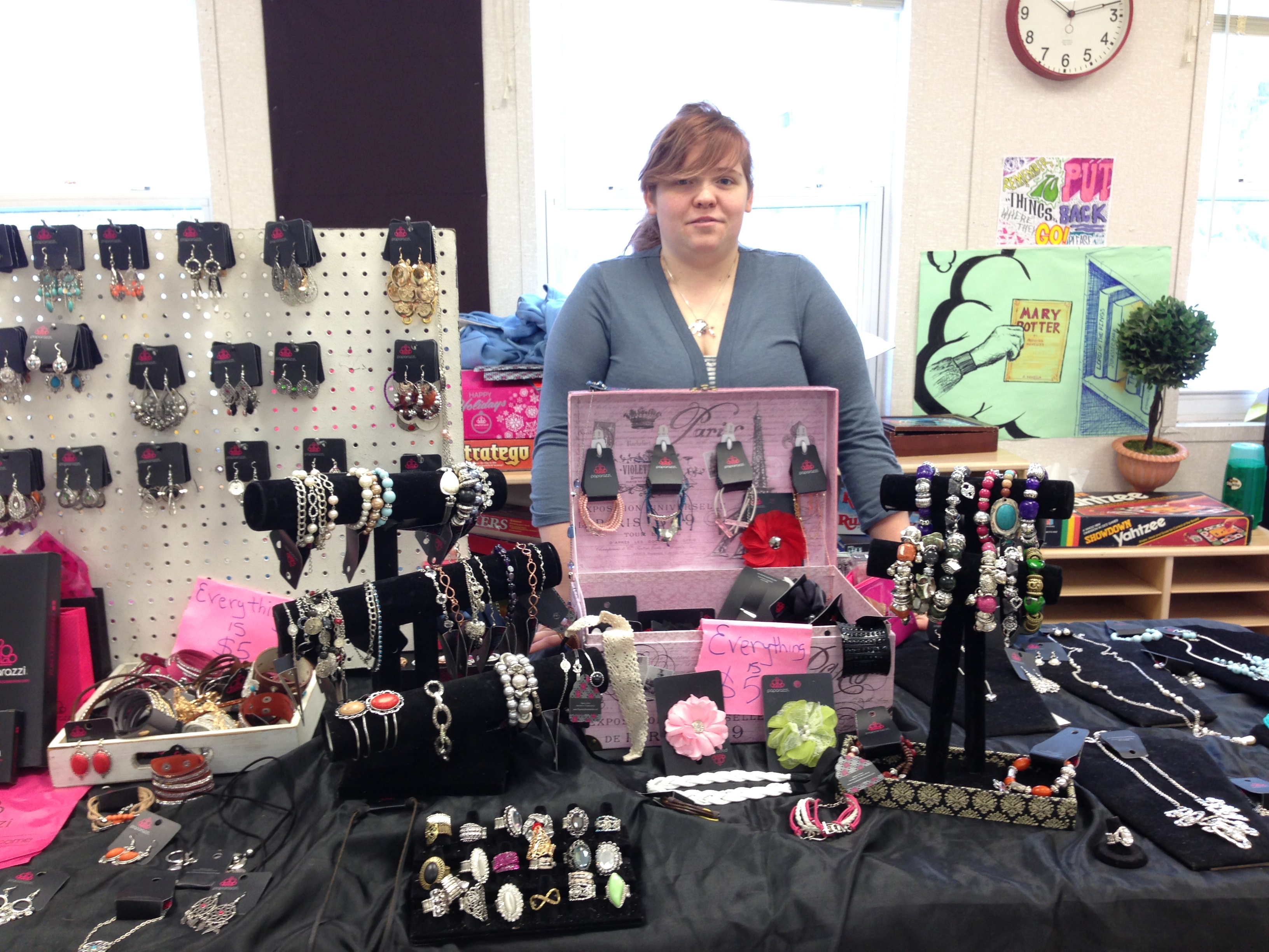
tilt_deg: -14.3
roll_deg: -0.4
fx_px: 1210
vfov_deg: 42.9
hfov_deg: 55.4
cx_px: 634
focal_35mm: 33
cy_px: 476
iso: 50
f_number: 2.4
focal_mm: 4.12
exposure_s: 1/20
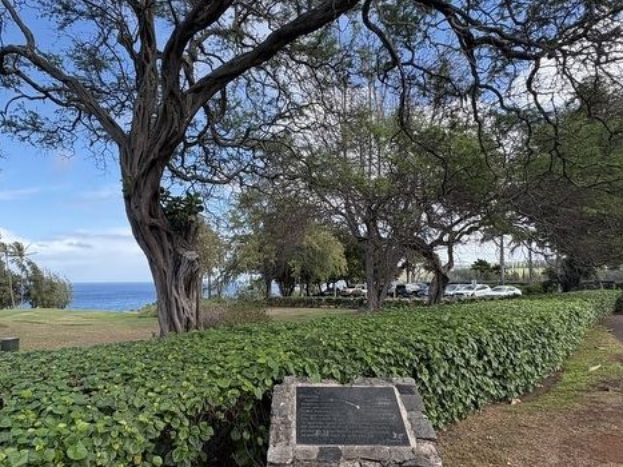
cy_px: 262
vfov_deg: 56.6
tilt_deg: +3.3
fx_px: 432
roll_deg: +2.0
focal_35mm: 24
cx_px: 265
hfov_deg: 71.2
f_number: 2.2
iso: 64
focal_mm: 2.22
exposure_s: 1/707
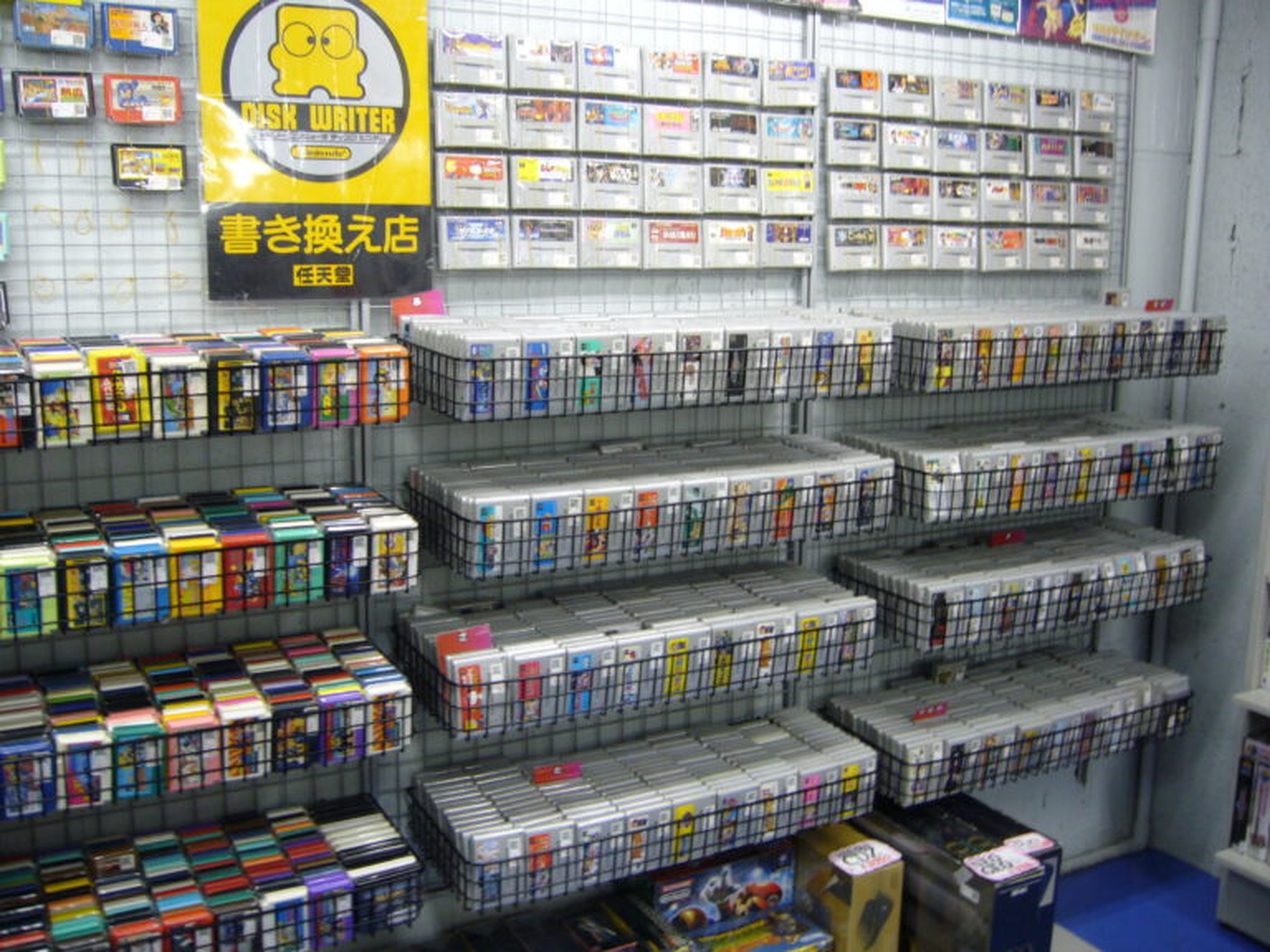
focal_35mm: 35
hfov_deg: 52.6
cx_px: 635
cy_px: 476
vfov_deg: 40.7
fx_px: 1284
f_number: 2.8
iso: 125
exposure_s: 1/15
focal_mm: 5.8
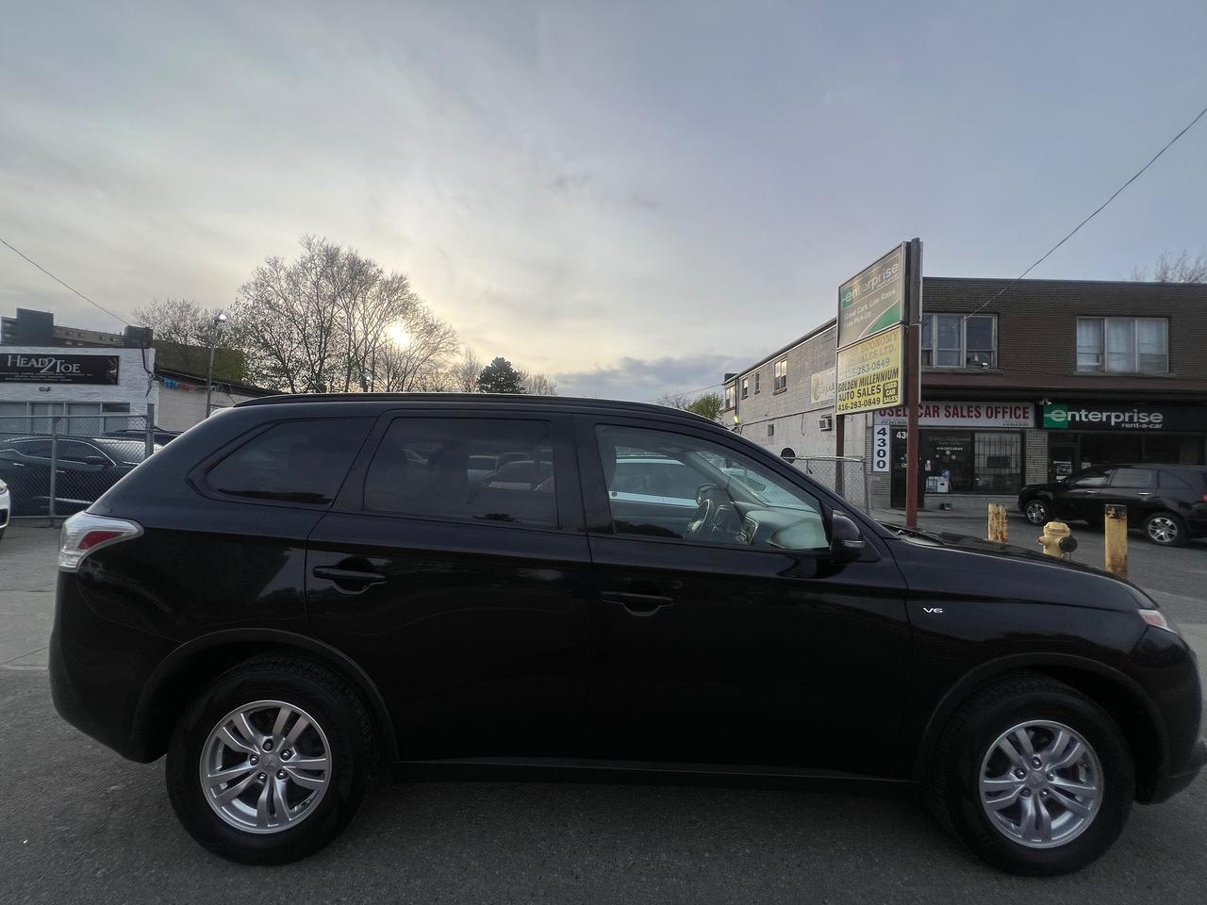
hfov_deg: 106.2
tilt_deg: +0.4
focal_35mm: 13
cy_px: 452
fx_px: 453
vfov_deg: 89.9
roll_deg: -0.6
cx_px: 604
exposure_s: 1/1531
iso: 32
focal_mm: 1.57
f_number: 1.8
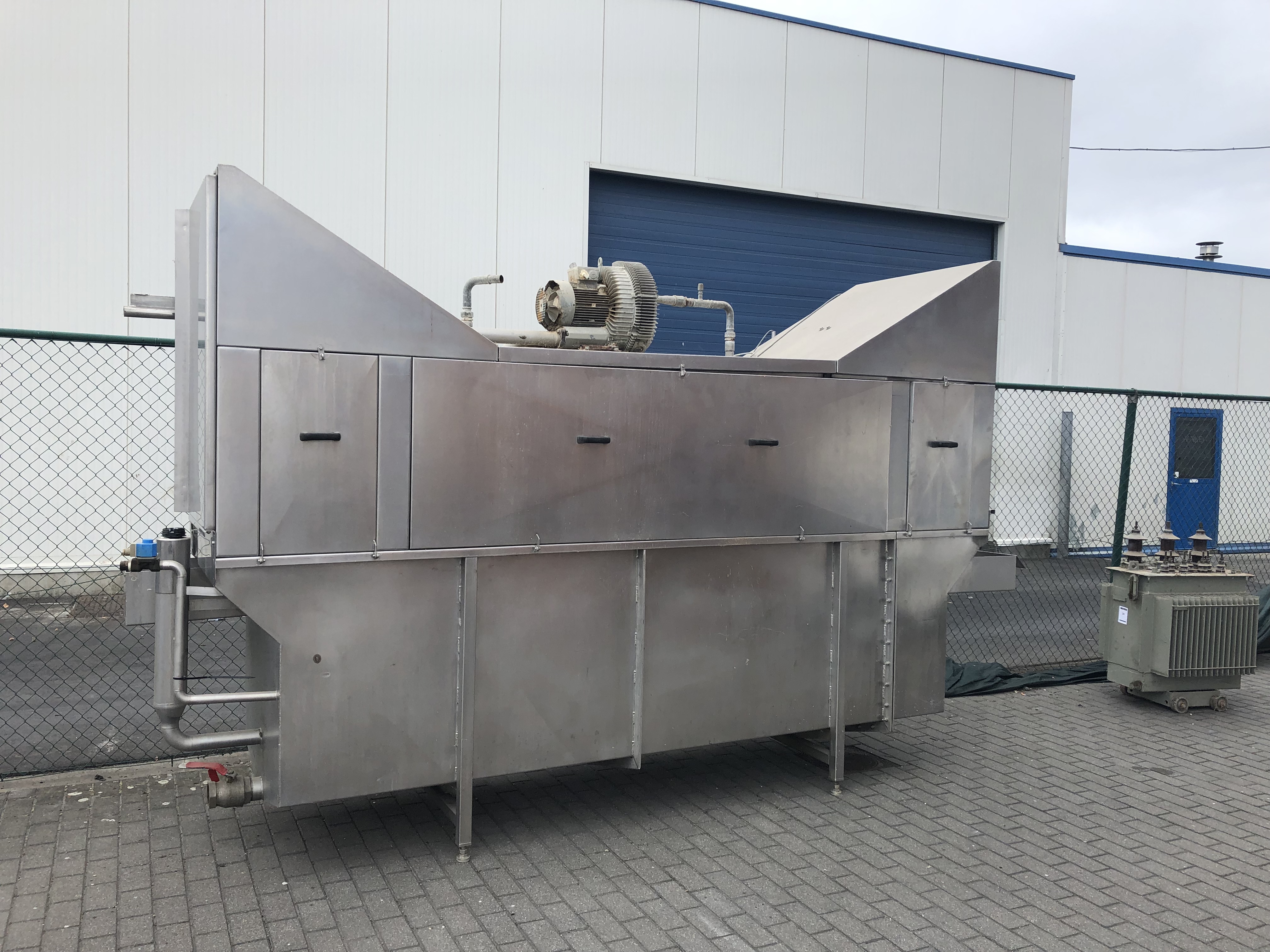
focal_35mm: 28
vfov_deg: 49.7
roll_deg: -1.3
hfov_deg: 63.4
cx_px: 635
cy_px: 476
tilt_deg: -4.0
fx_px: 1027
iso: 20
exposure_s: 1/623
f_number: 1.8
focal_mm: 3.99
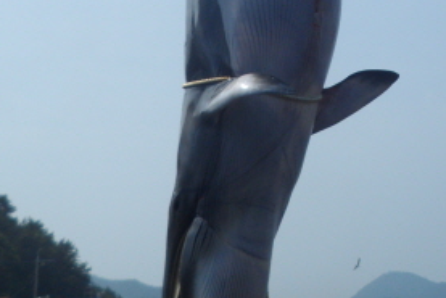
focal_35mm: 72
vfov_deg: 18.3
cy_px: -21
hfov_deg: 28.0
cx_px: 282
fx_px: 892
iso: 80
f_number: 9.9
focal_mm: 5.7
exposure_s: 1/250
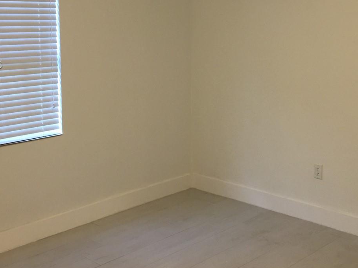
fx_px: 527
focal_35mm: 51
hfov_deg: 37.5
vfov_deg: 28.1
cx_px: 194
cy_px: 66
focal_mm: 4.15
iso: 50
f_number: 2.2
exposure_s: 1/15
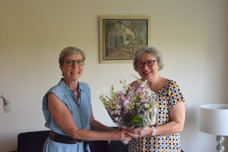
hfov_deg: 47.9
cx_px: 114
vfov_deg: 33.0
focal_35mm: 40
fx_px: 257
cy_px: 76
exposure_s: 1/60
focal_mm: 27
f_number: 4
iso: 400
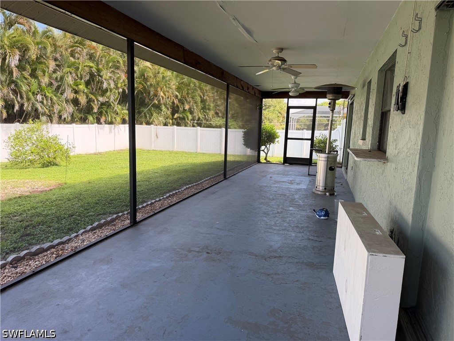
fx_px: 315
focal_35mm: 24
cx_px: 227
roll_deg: -1.6
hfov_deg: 71.6
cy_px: 170
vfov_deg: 56.8
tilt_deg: -9.0
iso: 80
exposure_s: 1/330
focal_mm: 6.76
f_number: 1.78
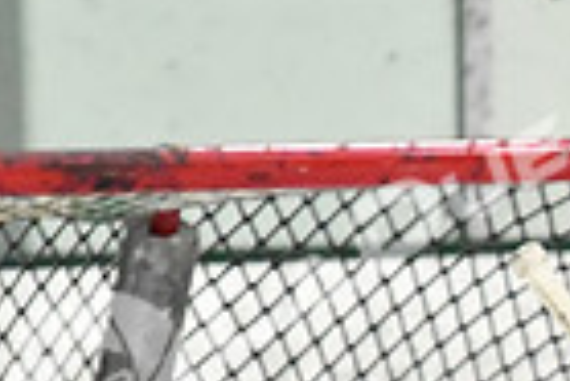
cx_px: 955
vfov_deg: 1.2
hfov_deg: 1.7
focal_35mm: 1191
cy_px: 600
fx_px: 18877
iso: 5000
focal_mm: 190
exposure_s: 1/1250
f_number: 2.8
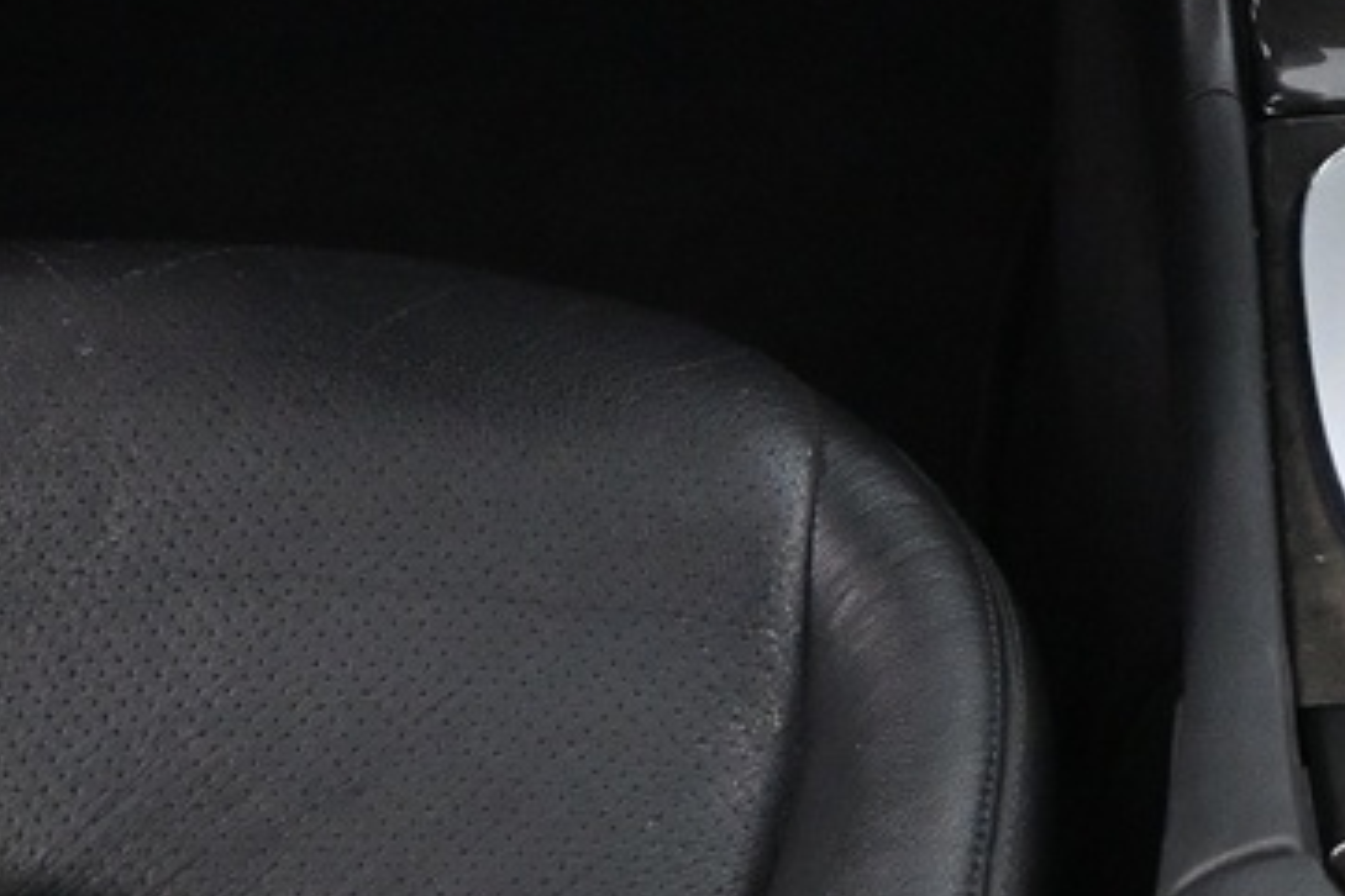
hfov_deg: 18.0
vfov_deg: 12.4
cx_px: 1690
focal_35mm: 107
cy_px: -252
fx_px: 3997
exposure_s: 1/30
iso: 4000
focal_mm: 16
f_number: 3.5
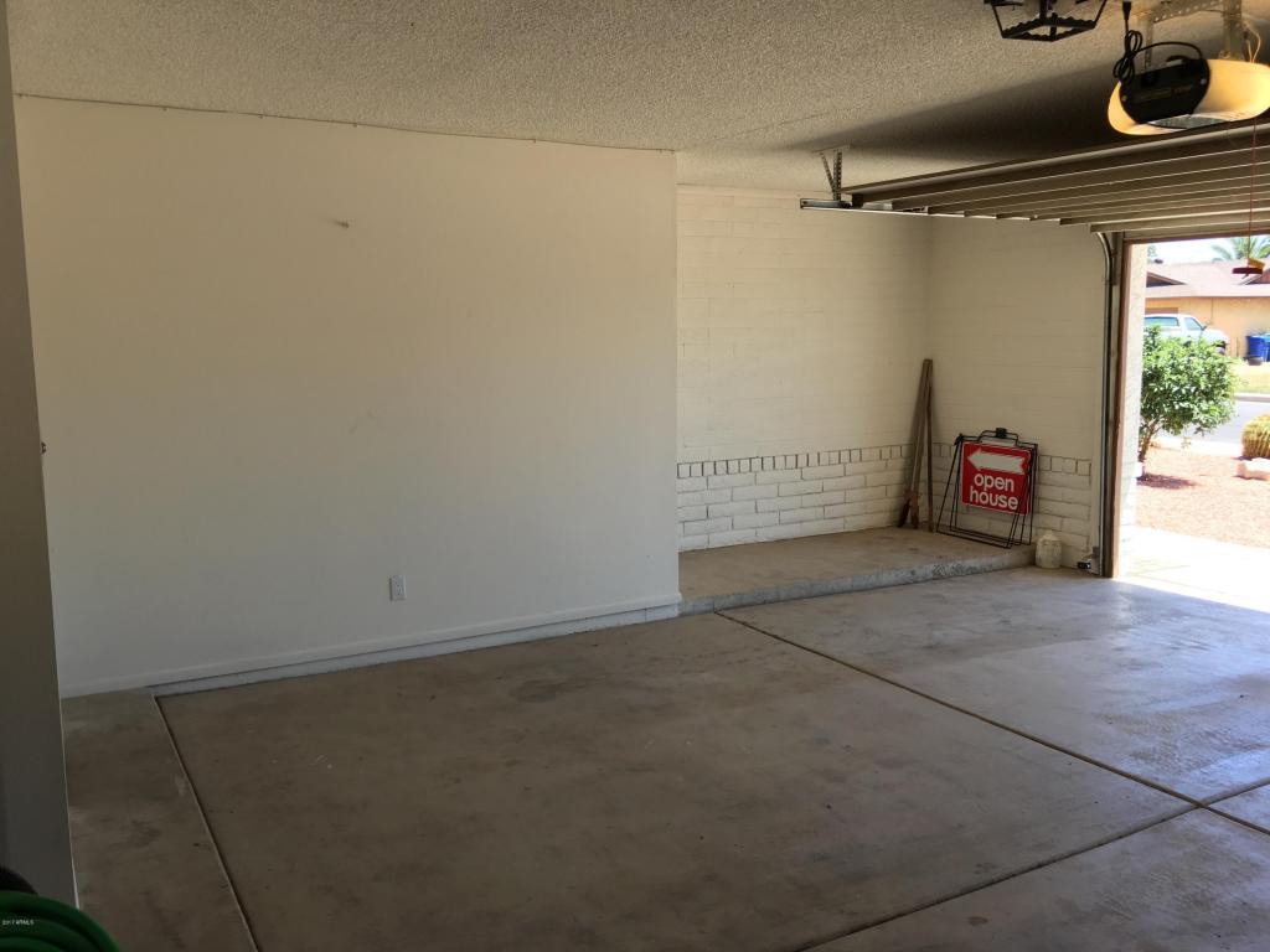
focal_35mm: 29
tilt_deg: -6.9
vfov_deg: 48.2
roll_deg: -0.1
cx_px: 635
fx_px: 1064
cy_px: 476
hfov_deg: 61.7
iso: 25
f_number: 2.2
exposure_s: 1/135
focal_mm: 4.15
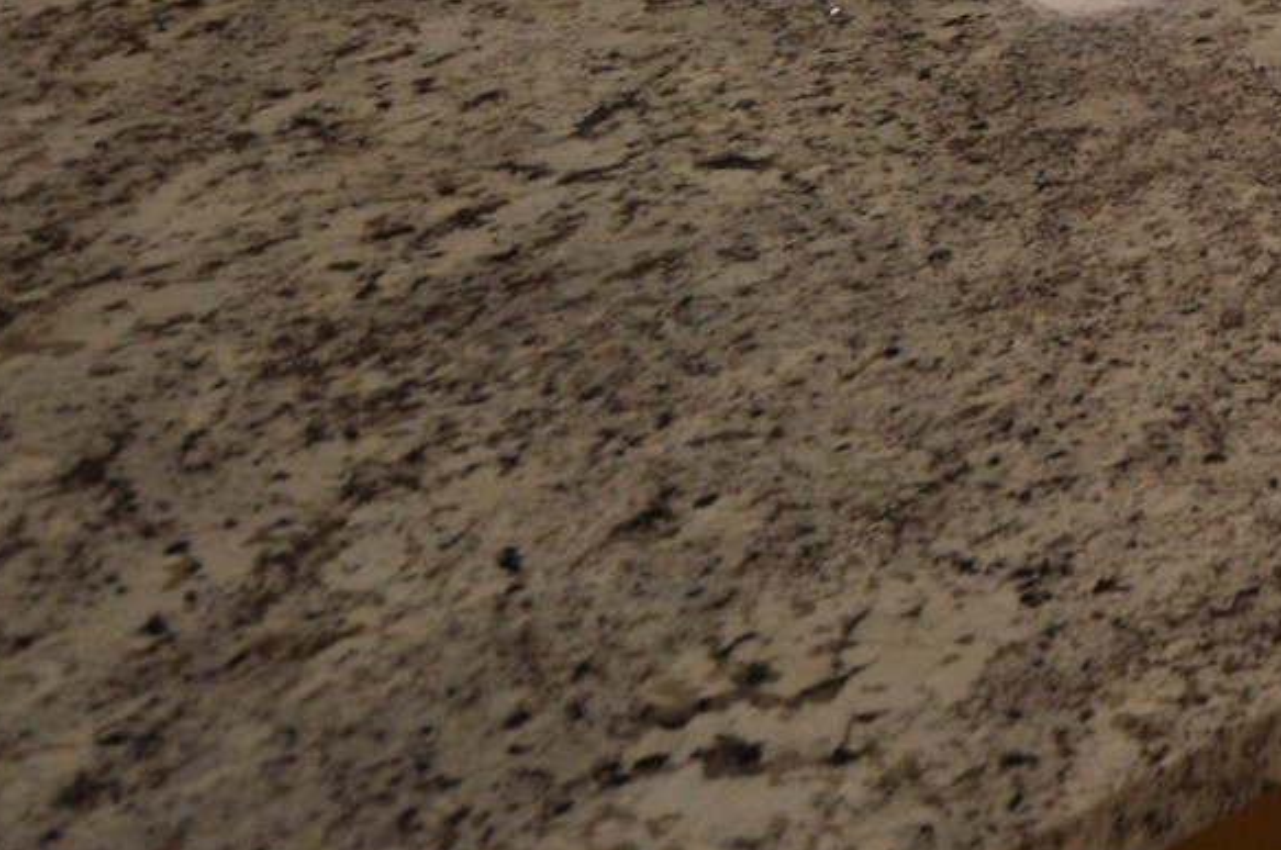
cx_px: 2007
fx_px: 1990
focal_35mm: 56
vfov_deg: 19.3
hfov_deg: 25.2
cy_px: -596
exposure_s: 1/80
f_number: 4.5
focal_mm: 10
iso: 400
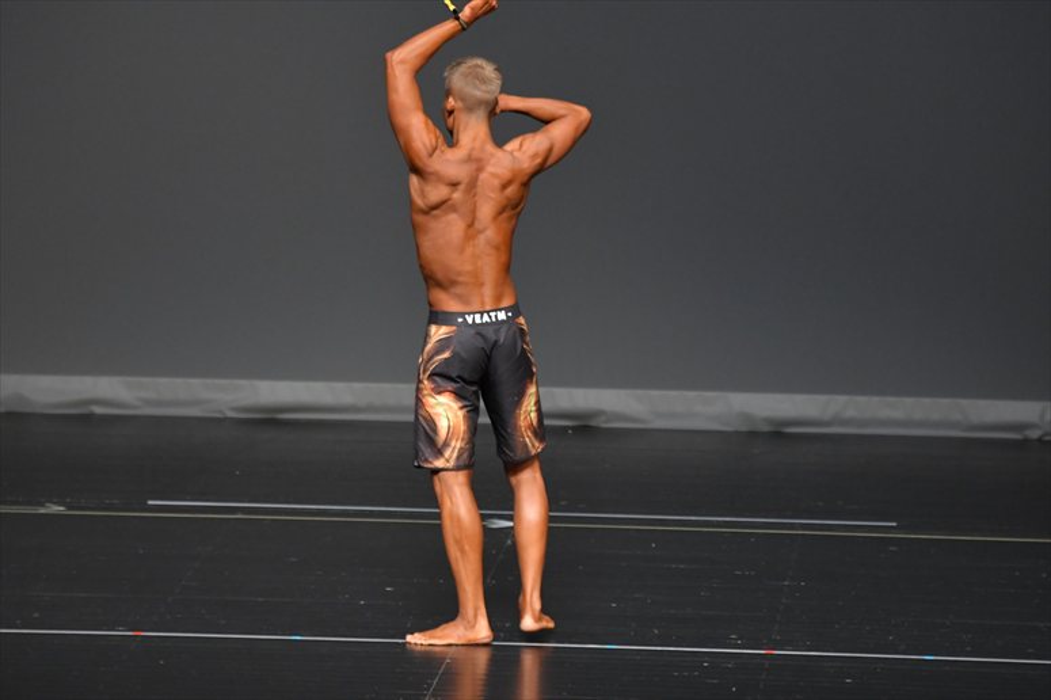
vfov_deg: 4.6
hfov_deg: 6.9
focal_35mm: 300
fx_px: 8754
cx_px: 526
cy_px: 350
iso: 2500
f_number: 5.6
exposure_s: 1/400
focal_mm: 200
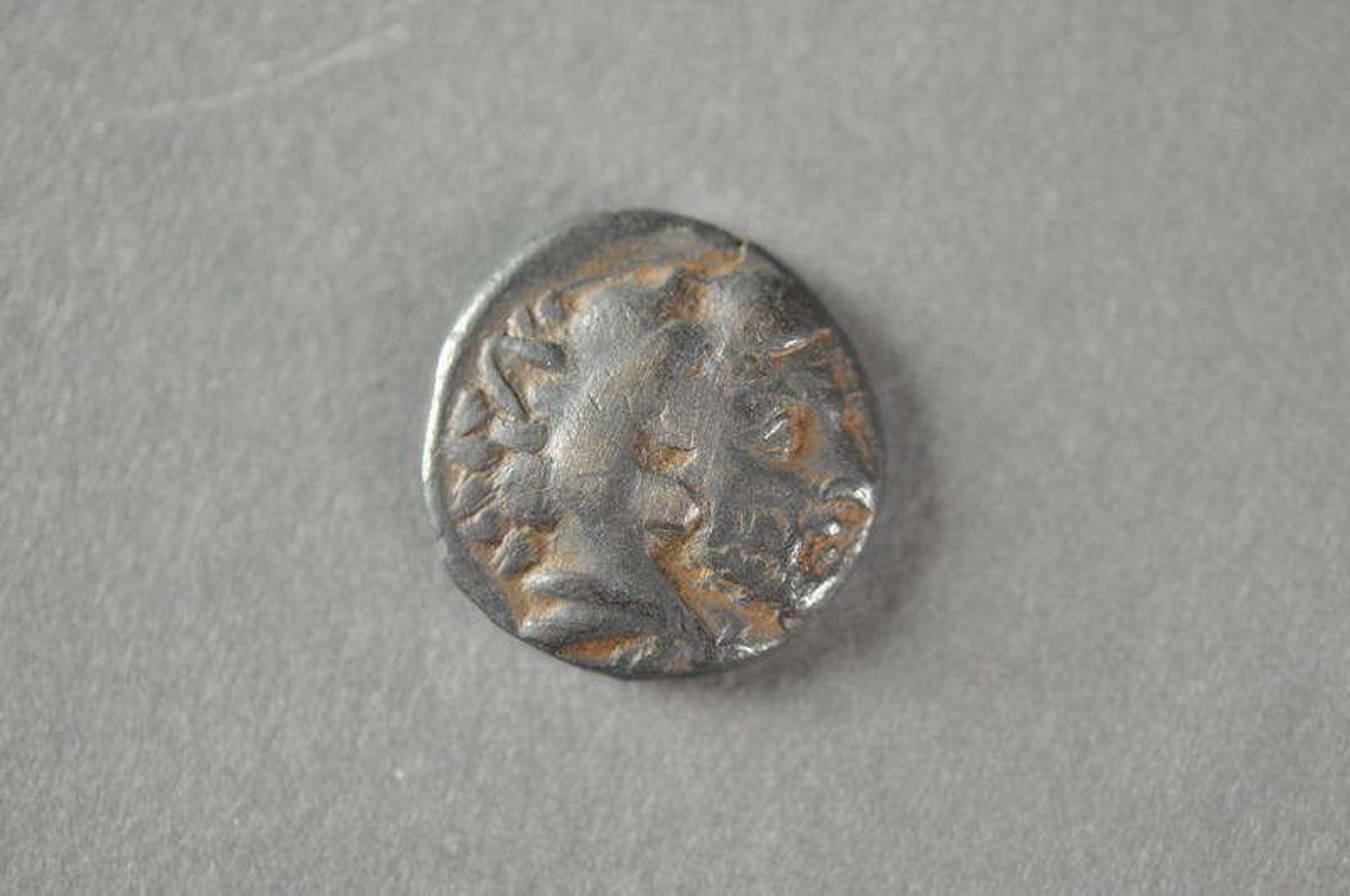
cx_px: 675
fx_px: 3370
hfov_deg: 22.7
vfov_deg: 15.1
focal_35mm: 90
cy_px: 448
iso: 200
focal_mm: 60
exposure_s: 1/25
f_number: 3.3
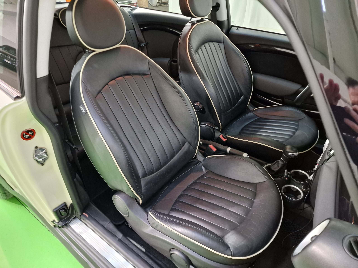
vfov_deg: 58.9
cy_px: 134
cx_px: 179
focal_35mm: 23
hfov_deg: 73.9
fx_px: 238
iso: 400
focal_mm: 6.4
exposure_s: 1/25
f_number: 1.8
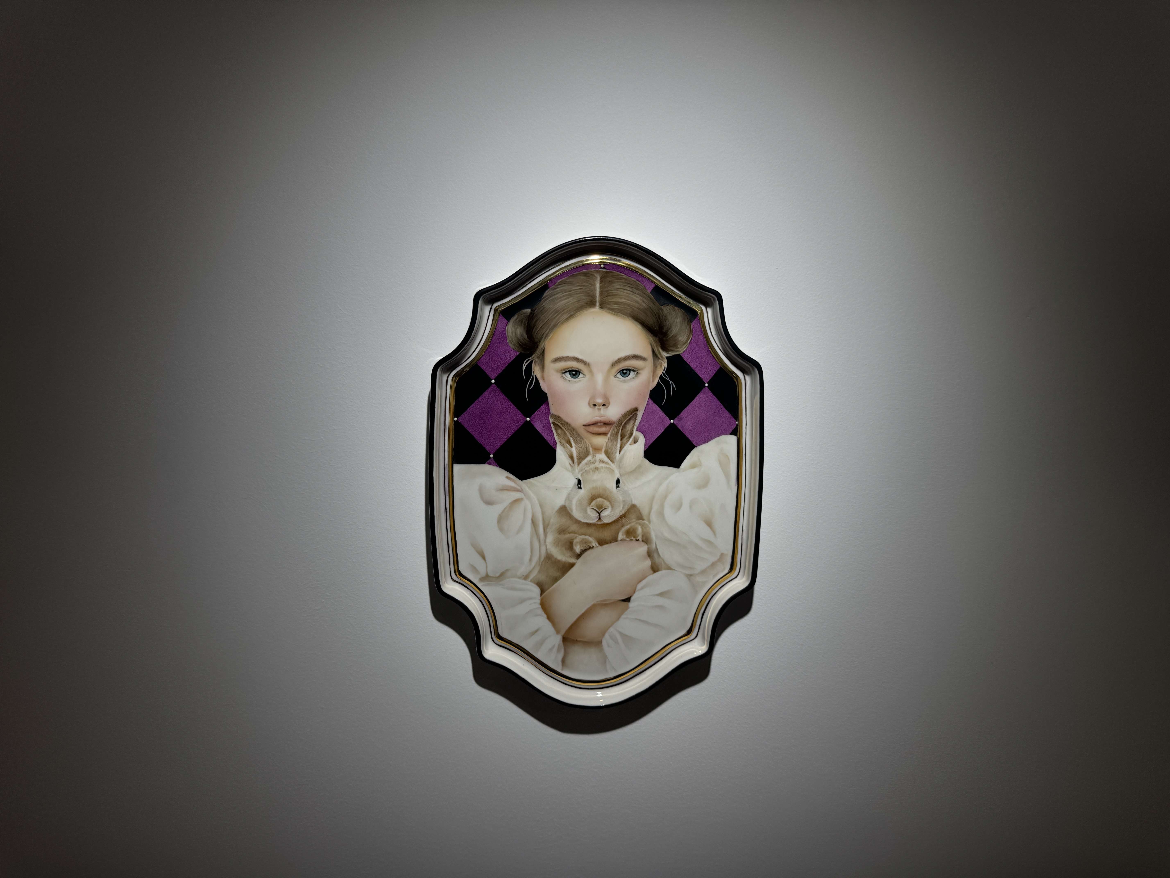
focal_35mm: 24
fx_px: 811
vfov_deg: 56.8
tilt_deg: -3.7
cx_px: 585
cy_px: 439
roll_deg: +0.0
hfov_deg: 71.6
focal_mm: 6.76
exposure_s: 1/1339
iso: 80
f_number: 1.78
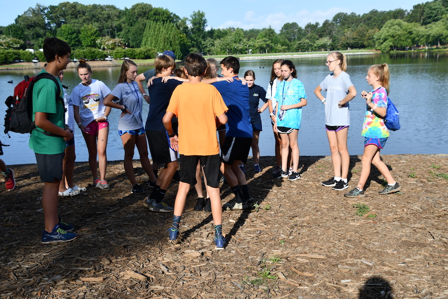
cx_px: 224
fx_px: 485
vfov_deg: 34.2
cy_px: 150
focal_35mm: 39
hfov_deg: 49.6
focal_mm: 26
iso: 110
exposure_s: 1/250
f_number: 8
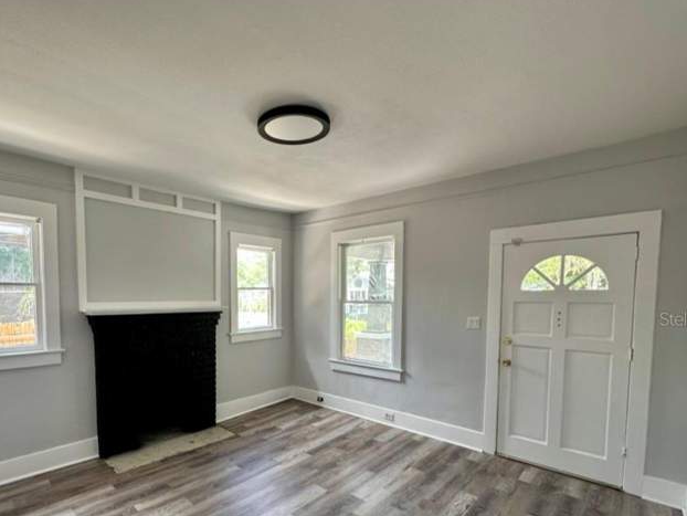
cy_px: 318
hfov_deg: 87.3
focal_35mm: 18
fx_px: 357
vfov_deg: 70.6
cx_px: 299
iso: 64
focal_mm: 2.22
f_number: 2.2
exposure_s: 1/99
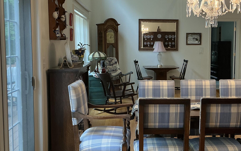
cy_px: 72
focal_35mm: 49
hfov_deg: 40.8
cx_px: 149
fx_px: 322
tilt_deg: -5.7
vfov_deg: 26.3
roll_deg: +1.2
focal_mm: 3
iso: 80
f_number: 1.8
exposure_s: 1/60
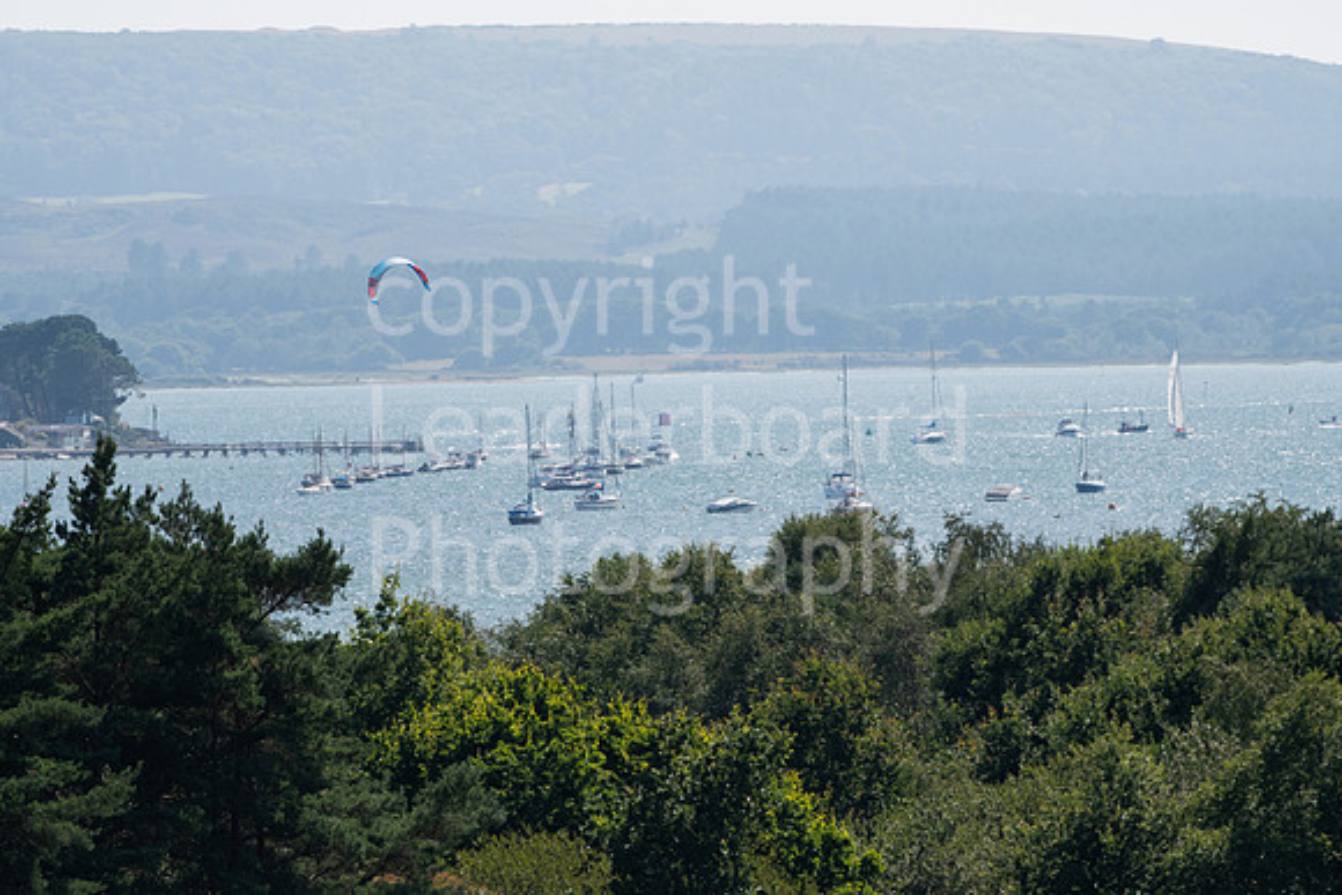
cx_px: 671
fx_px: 16778
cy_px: 448
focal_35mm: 450
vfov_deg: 3.1
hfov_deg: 4.6
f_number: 5.6
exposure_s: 1/3200
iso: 500
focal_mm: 300
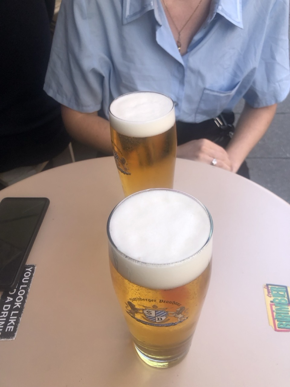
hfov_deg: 49.7
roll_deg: +2.6
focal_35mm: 28
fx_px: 313
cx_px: 145
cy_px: 194
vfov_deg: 63.4
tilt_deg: -41.1
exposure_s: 1/120
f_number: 1.8
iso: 64
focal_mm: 3.99
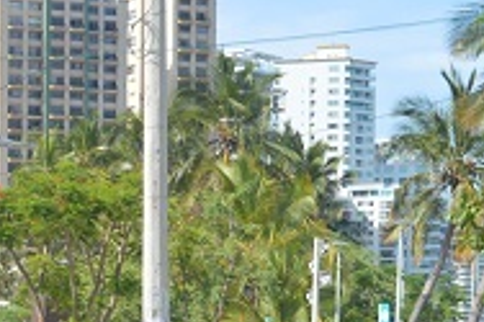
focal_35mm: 149
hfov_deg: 13.3
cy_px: 495
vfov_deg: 9.0
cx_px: -167
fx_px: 1996
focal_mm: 31
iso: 100
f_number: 7.1
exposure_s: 1/250
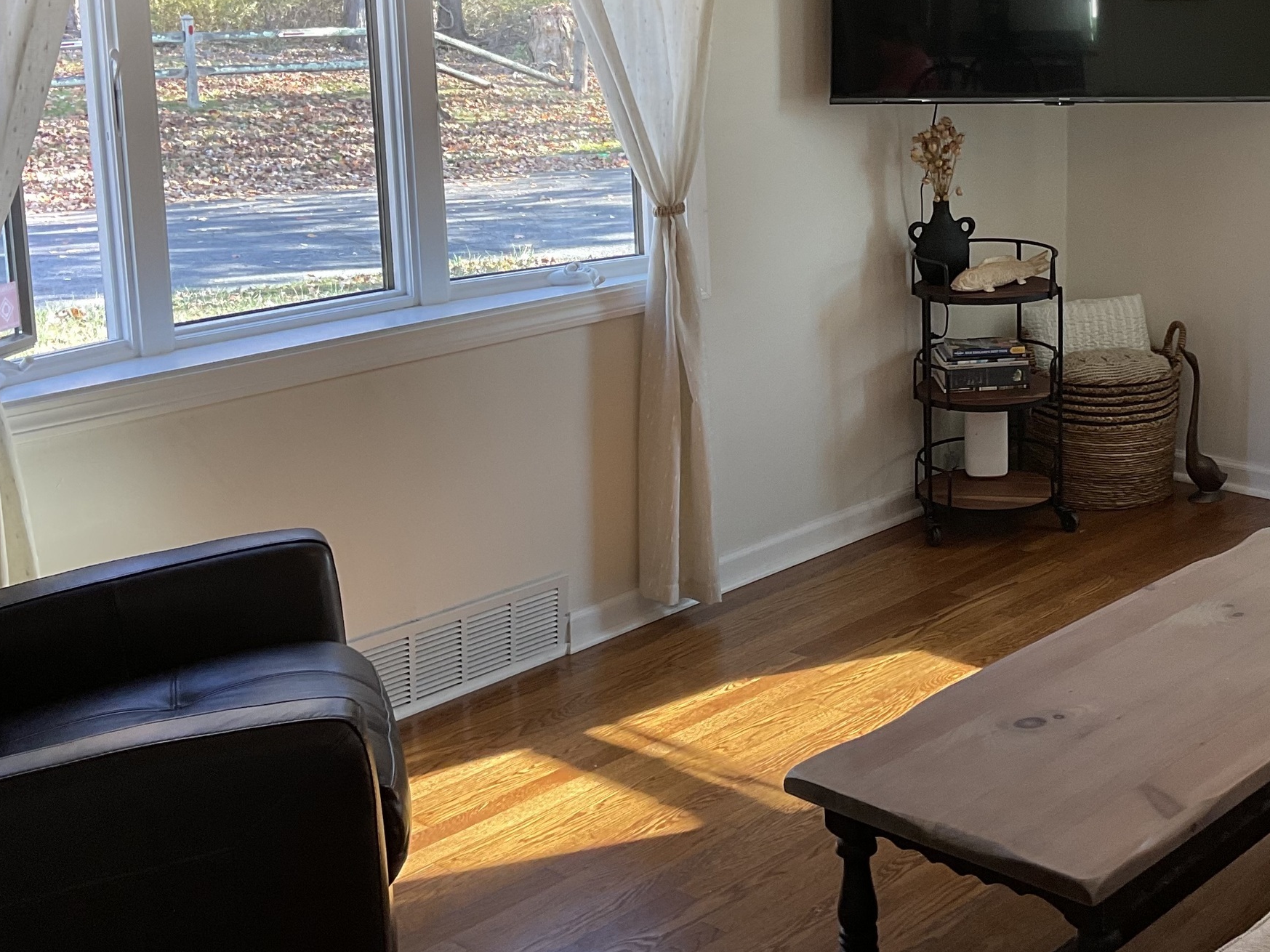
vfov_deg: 28.2
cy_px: 248
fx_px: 1871
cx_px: 990
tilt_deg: -9.1
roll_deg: +0.3
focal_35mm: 51
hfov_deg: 36.4
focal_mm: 3
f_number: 1.8
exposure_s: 1/120
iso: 64
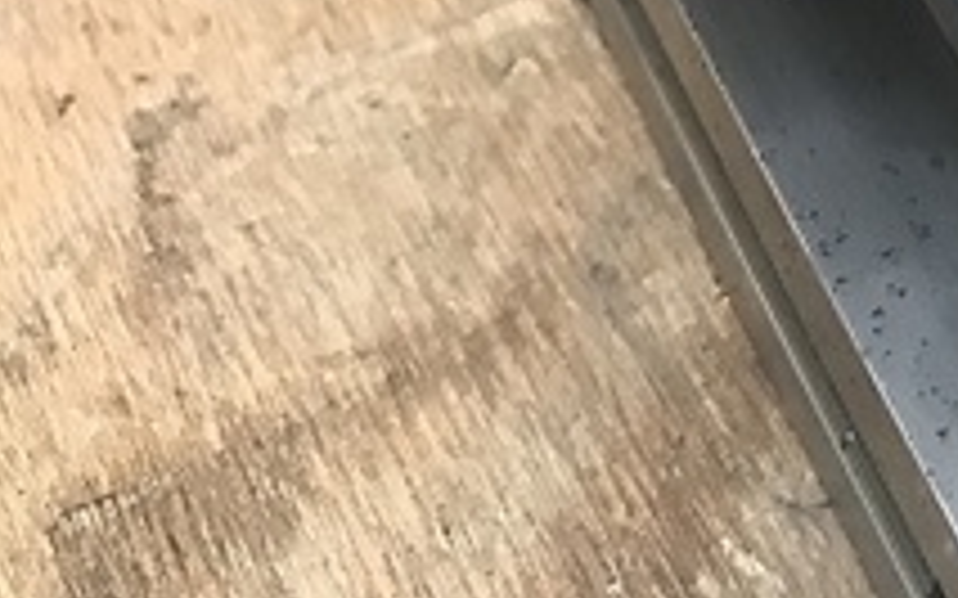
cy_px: -427
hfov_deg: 21.1
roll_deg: -1.0
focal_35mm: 89
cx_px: 1259
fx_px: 2323
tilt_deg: -36.2
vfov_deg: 13.4
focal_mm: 3.99
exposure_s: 1/15
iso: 50
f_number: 1.8
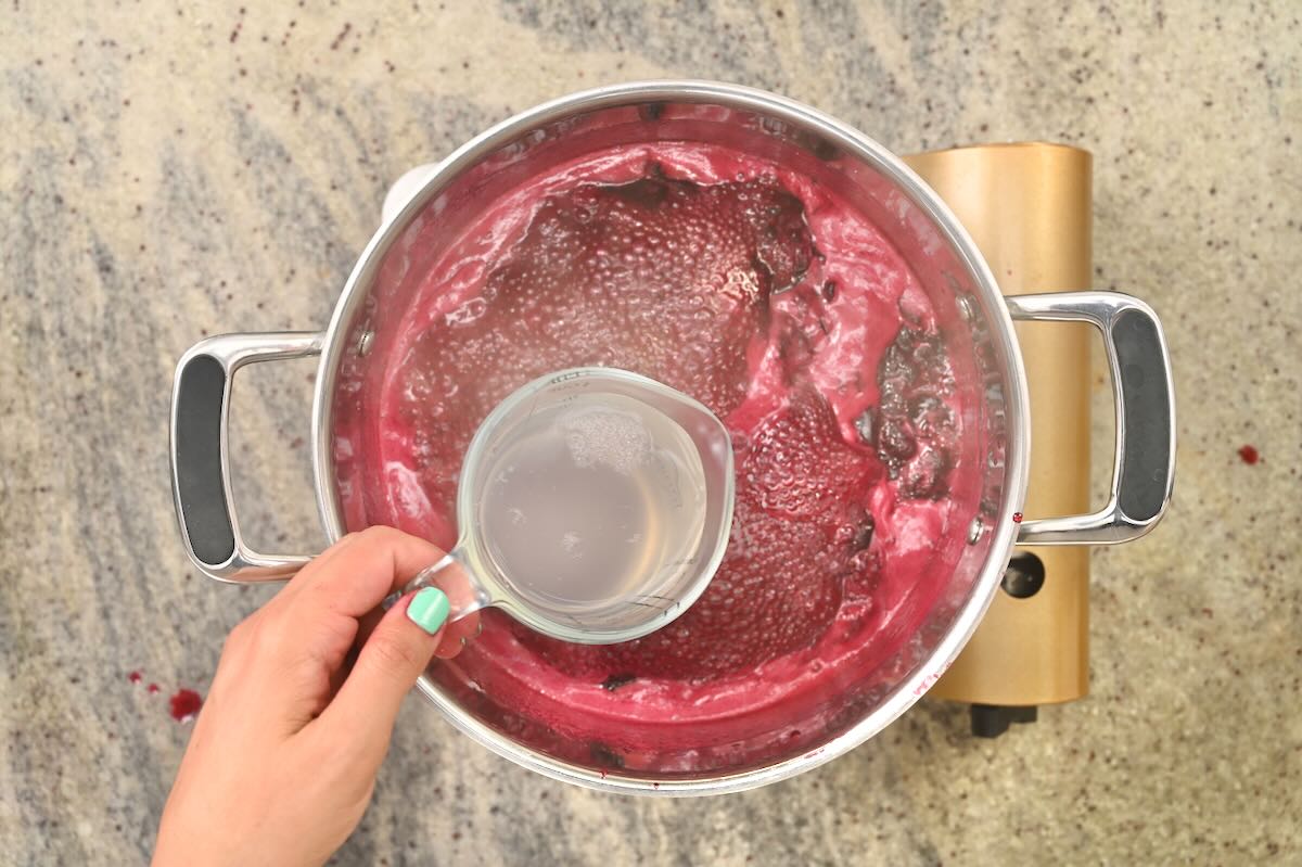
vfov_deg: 31.9
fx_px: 1518
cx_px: 651
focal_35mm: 42
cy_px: 434
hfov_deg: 46.4
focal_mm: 42
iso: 200
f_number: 7.1
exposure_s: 1/30
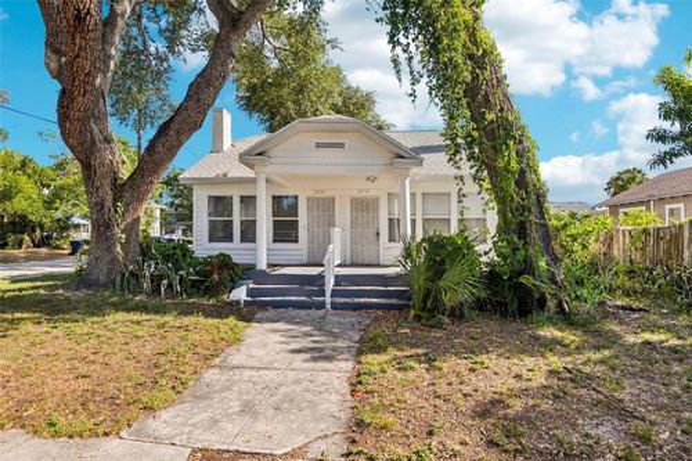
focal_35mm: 16
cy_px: 230
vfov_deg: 73.7
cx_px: 346
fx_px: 307
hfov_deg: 96.8
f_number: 8
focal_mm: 16
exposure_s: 1/640
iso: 400
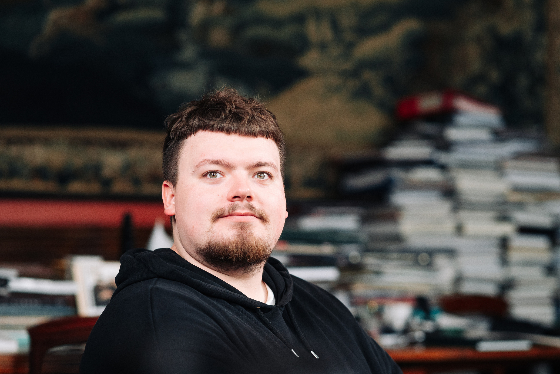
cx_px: 299
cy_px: 222
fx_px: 1633
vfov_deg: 13.0
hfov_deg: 19.5
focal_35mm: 105
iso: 1250
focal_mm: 85
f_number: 2.5
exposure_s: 1/200
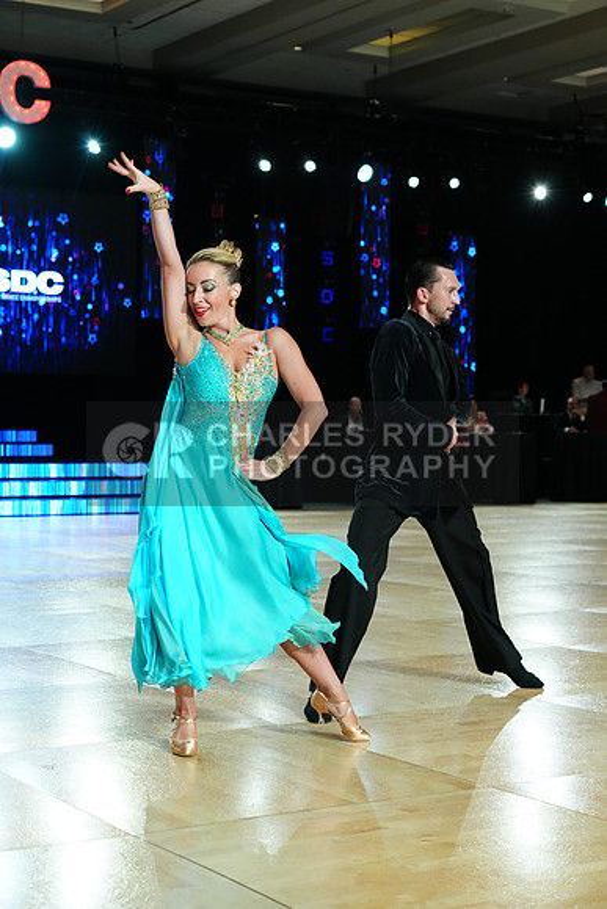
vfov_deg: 32.9
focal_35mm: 61
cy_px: 454
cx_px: 304
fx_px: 1542
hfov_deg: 22.3
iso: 5000
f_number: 5
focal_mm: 61
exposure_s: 1/500
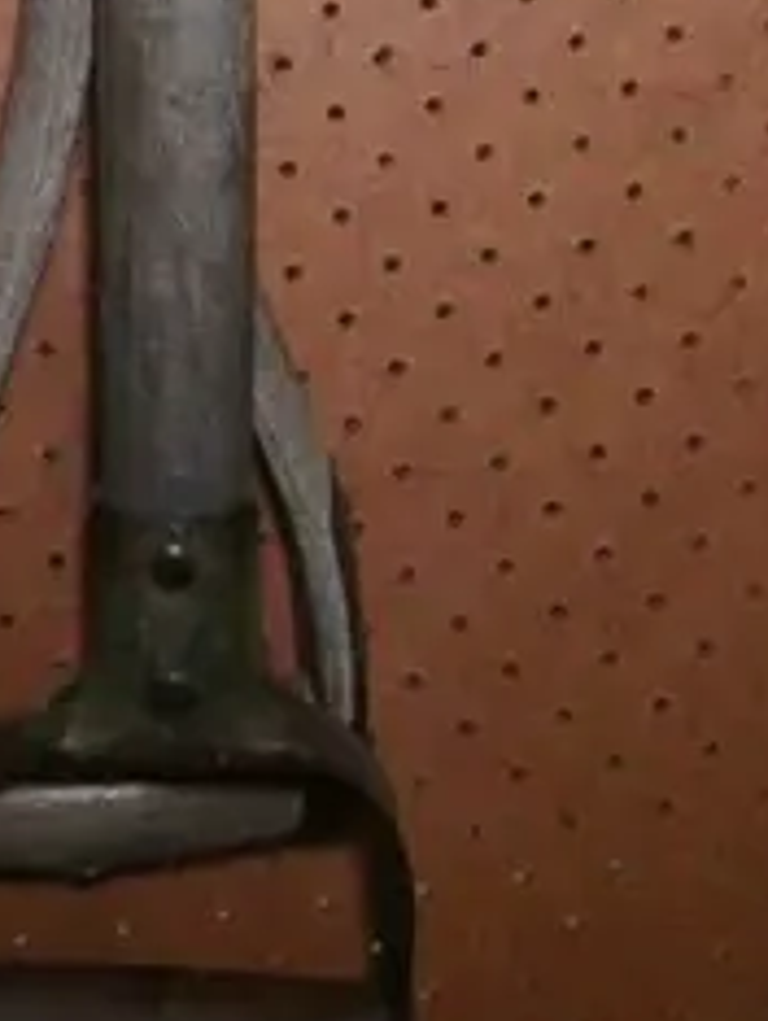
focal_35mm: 105
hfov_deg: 14.1
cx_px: 188
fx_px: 3100
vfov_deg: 15.3
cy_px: -973
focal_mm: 12
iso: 6400
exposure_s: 1/640
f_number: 3.9
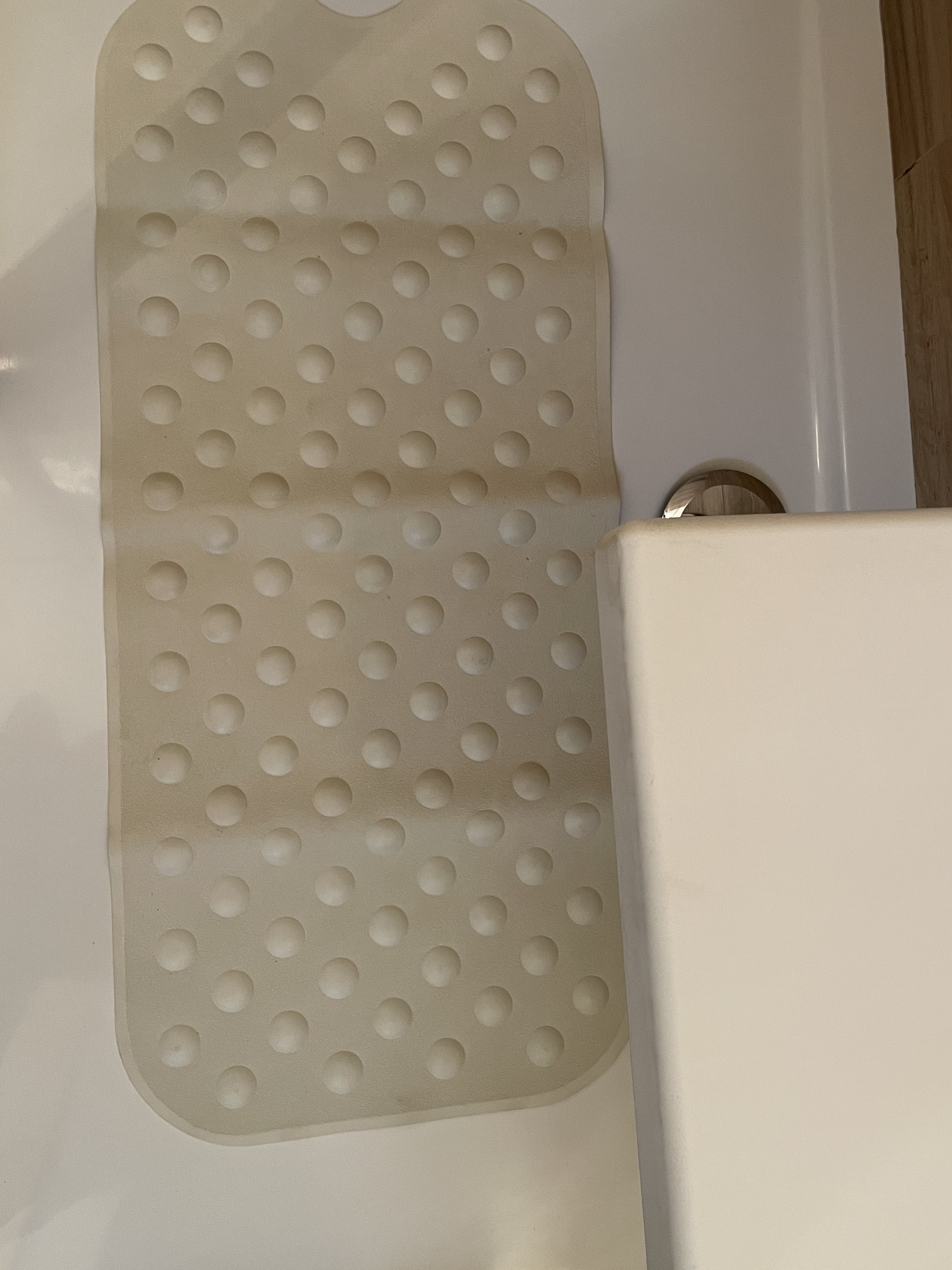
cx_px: 508
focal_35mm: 31
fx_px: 1137
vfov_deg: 58.3
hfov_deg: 45.4
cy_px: 586
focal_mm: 4.2
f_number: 1.6
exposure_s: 1/50
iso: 250
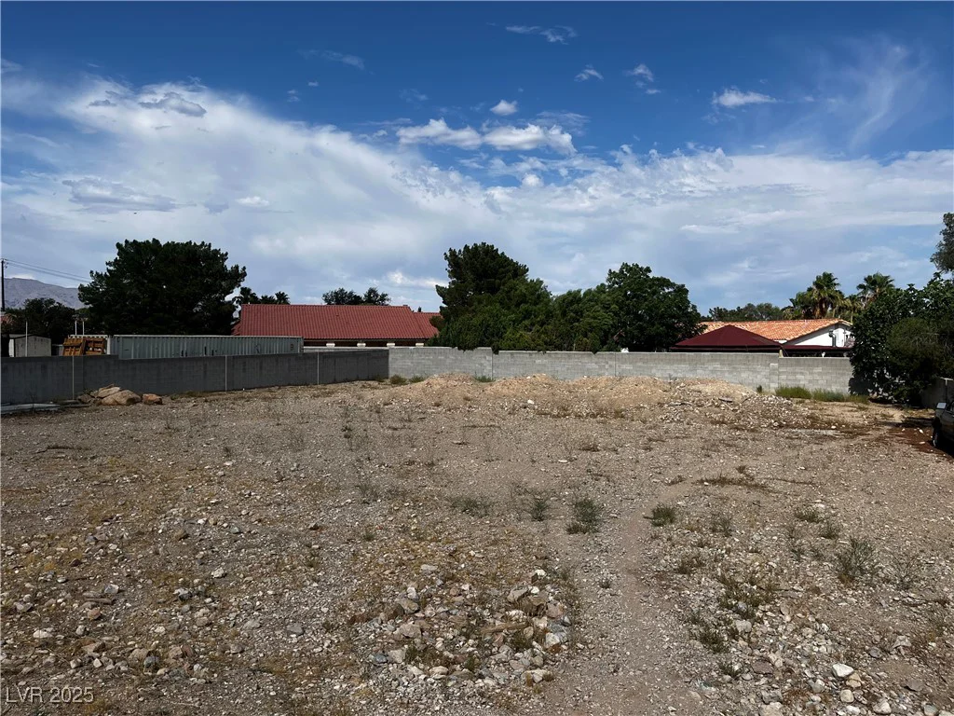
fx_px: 717
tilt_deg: -1.2
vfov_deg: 53.1
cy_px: 358
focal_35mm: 26
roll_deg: +0.6
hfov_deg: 67.3
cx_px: 477
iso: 50
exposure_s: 1/6173
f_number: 1.6
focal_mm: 5.1
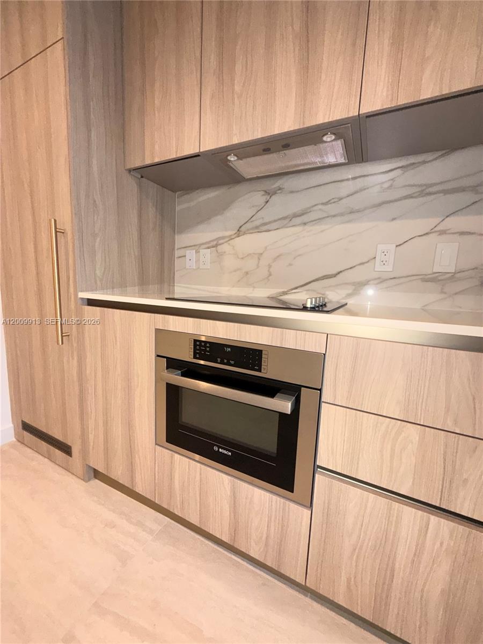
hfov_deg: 85.7
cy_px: 322
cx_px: 242
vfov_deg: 102.1
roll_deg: -3.4
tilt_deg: -7.2
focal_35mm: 14
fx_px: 260
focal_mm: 2.22
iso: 500
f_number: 2.2
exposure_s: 1/60
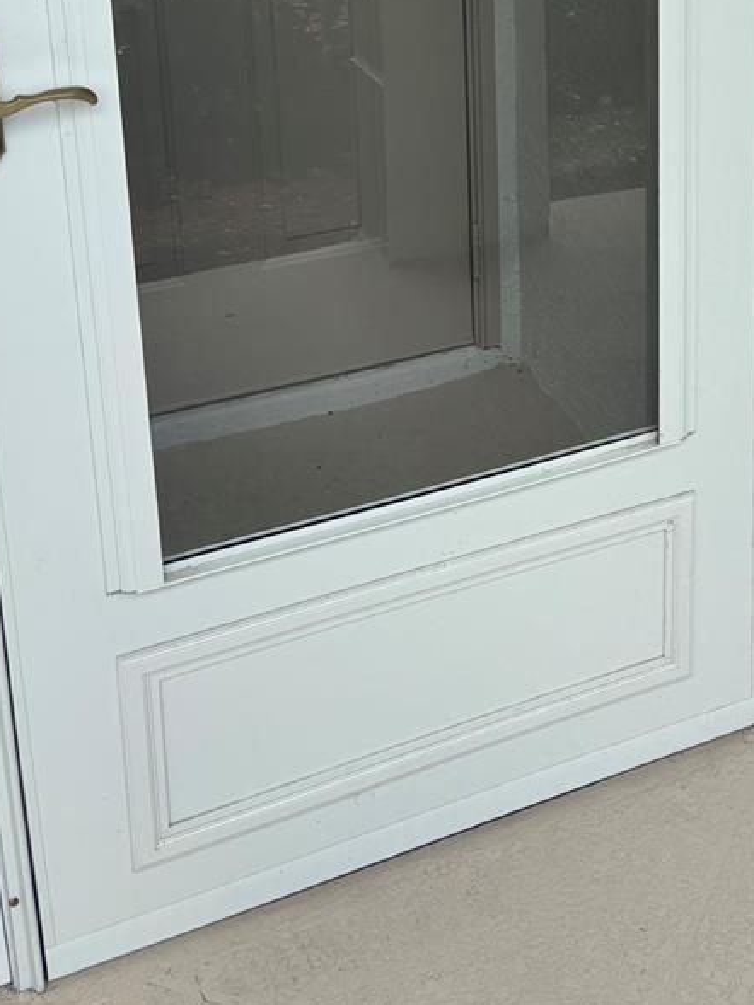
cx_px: 638
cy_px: 2
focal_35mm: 53
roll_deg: -0.8
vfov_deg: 33.2
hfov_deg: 26.8
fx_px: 1539
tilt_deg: -16.2
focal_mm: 5.96
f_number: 1.6
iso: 50
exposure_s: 1/880
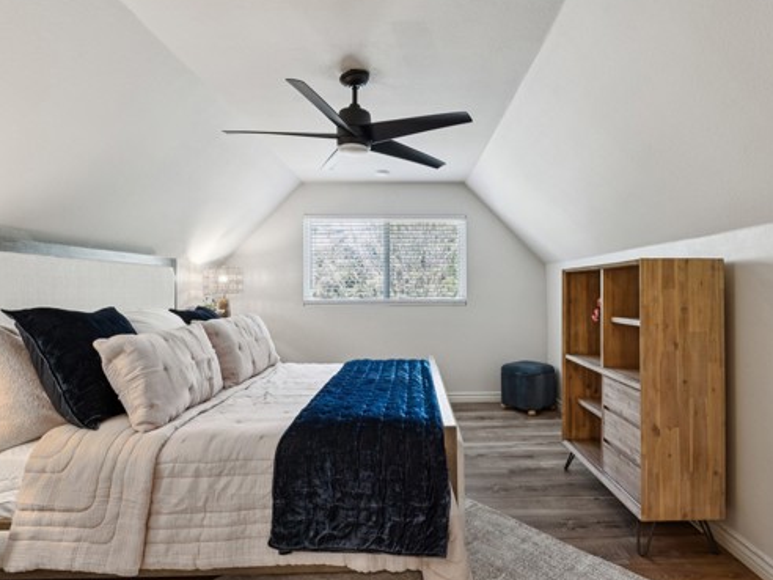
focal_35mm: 20
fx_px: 455
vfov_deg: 65.0
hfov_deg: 80.4
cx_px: 427
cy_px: 286
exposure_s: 1/1.25
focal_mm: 16.3
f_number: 13
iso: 100
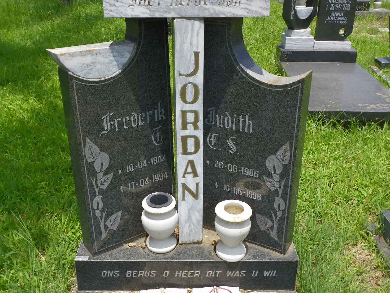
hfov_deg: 46.8
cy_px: 146
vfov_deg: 36.0
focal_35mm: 40
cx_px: 195
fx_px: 451
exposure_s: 1/320
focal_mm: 7.1
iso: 64
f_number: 5
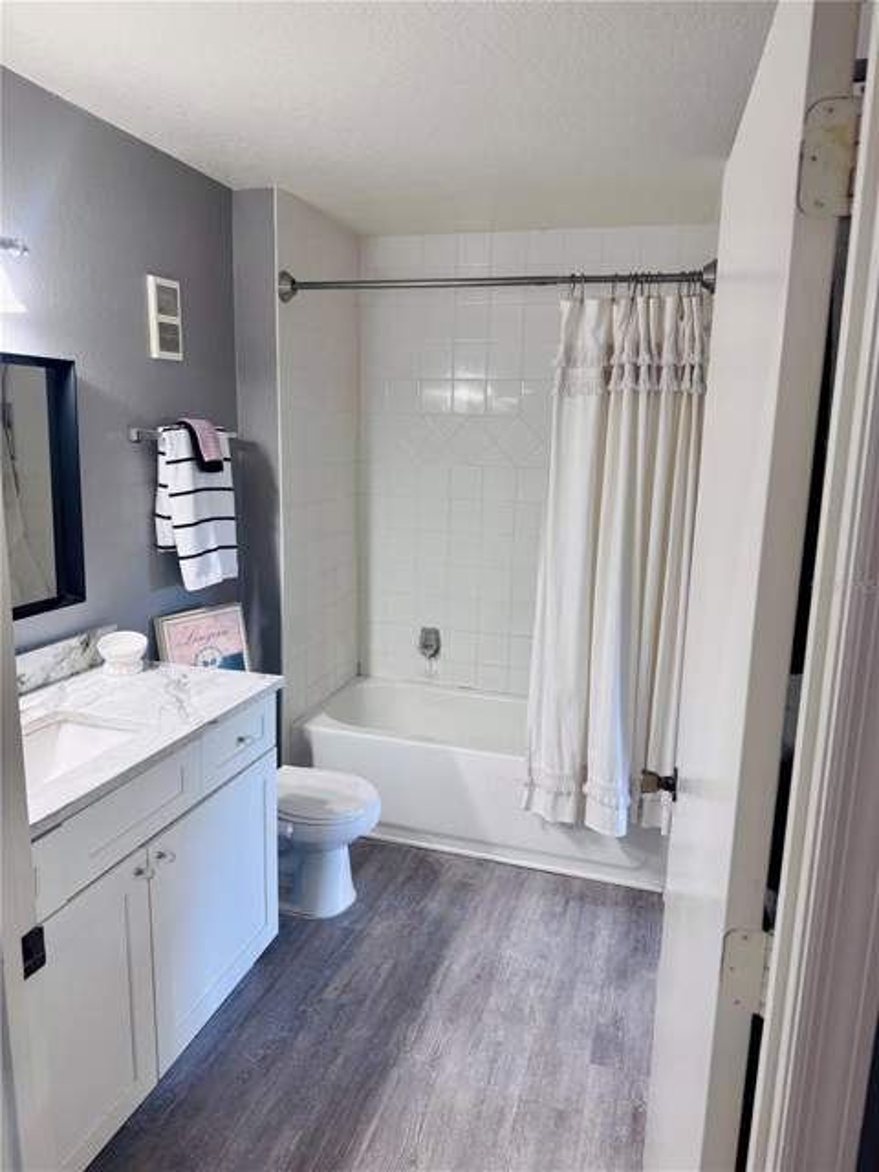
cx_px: 440
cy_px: 586
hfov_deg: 56.8
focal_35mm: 24
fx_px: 813
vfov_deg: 71.6
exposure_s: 1/60
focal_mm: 6.76
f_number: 1.78
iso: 125
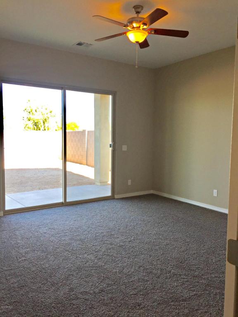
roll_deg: -1.4
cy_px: 158
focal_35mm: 29
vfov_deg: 61.7
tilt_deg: -5.0
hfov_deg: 48.2
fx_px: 266
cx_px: 119
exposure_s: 1/120
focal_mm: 4.15
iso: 50
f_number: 2.2
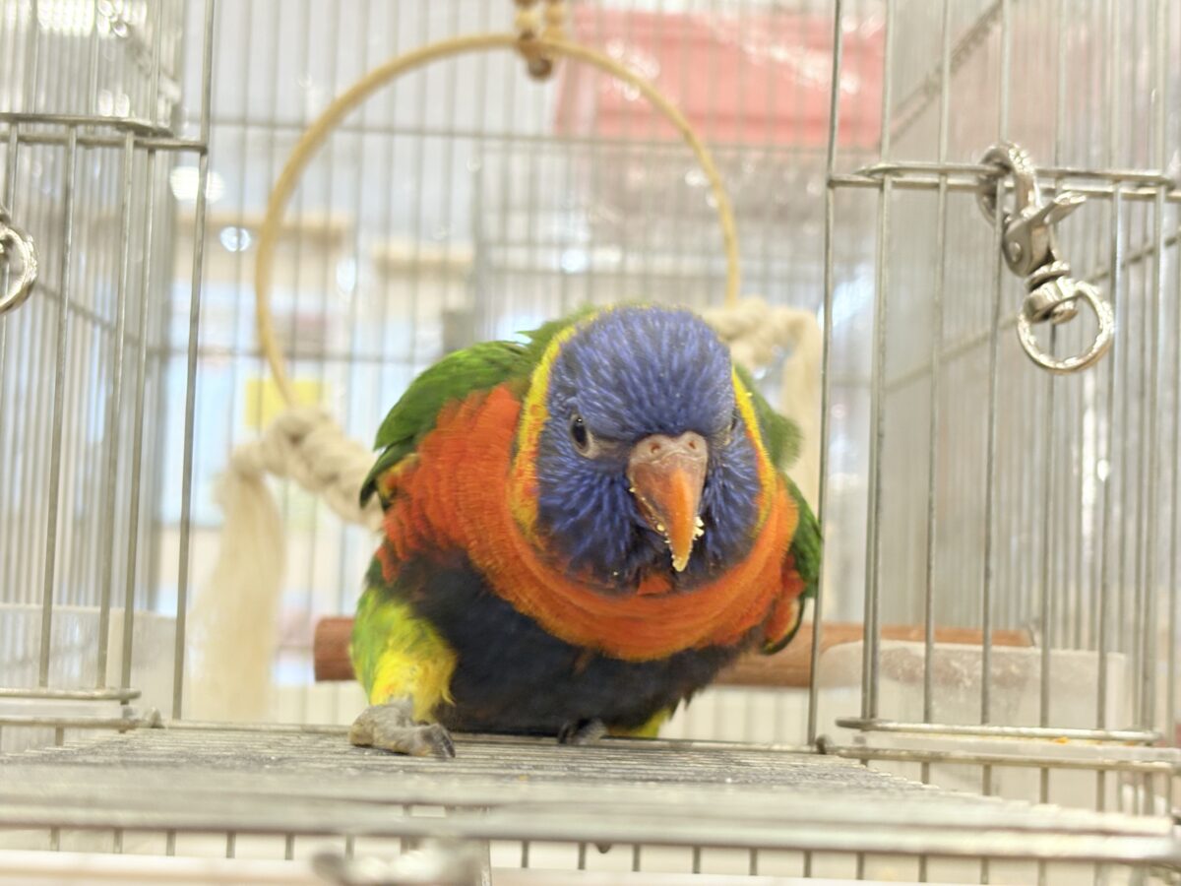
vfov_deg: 28.0
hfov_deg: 36.8
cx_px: 590
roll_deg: -1.0
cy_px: 443
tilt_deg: +4.8
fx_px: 1774
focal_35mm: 52
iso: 50
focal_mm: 5.96
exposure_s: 1/50
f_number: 1.6
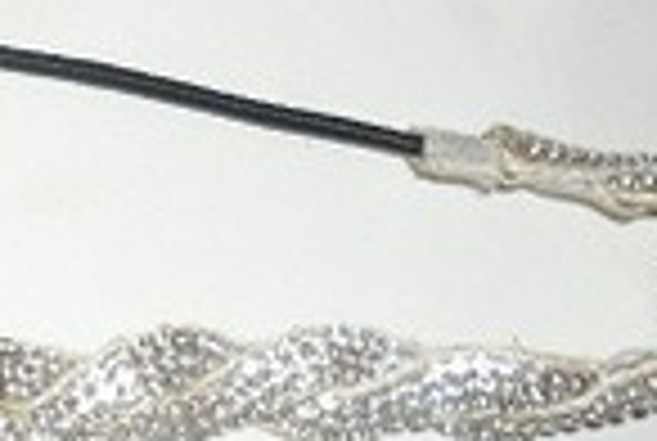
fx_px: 1756
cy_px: 371
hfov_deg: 19.2
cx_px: -252
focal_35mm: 96
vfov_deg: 14.2
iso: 80
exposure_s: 1/45
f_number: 3.5
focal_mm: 4.9
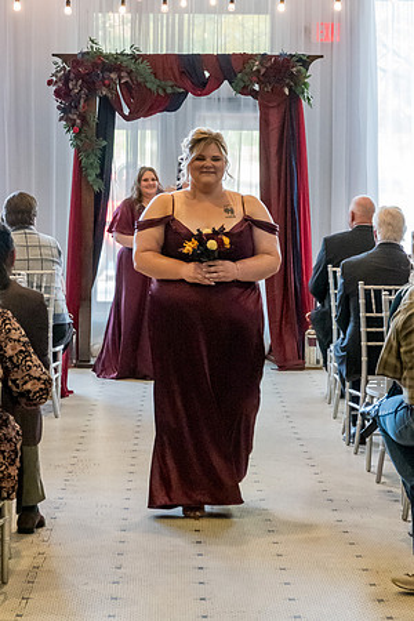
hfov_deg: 16.5
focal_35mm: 83
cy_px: 310
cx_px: 207
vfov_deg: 24.5
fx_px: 1432
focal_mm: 30.5
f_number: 3.5
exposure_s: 1/100
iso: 1600
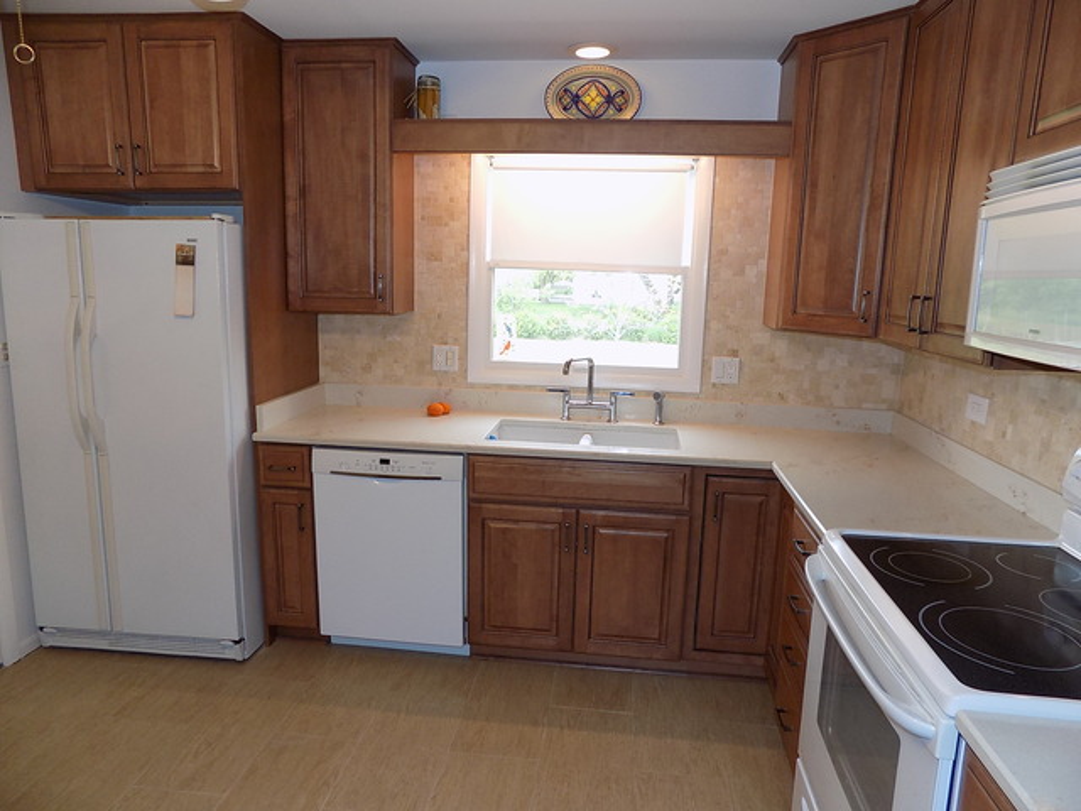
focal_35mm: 23
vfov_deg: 58.9
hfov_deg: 73.9
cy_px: 406
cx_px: 540
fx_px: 718
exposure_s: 1/30
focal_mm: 4
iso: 140
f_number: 3.1
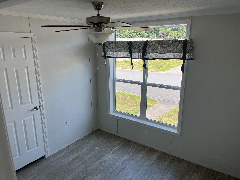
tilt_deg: -15.7
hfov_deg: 67.3
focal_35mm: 26
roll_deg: +0.7
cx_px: 120
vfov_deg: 53.1
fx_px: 180
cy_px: 90
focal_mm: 5.1
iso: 50
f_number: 1.6
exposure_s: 1/340
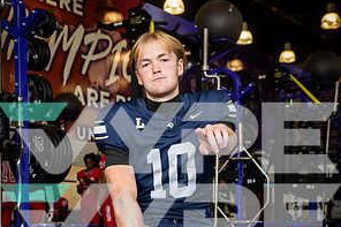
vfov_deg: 19.0
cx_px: 170
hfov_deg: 28.9
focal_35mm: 70
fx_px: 663
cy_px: 220
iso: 500
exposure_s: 1/250
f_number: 5.6
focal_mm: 46
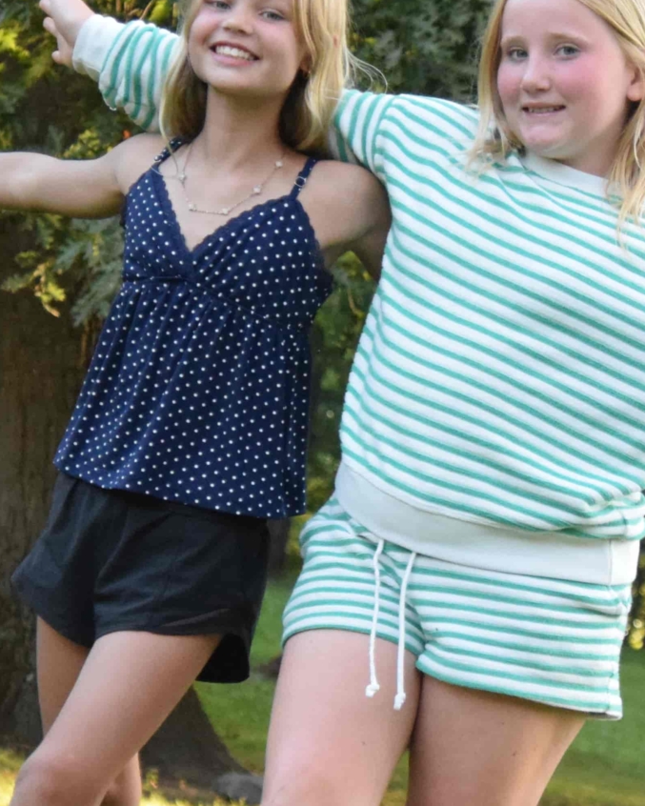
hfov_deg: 7.3
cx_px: 474
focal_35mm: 213
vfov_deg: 9.1
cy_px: 386
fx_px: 5082
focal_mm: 50
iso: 3200
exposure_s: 1/500
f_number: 4.5
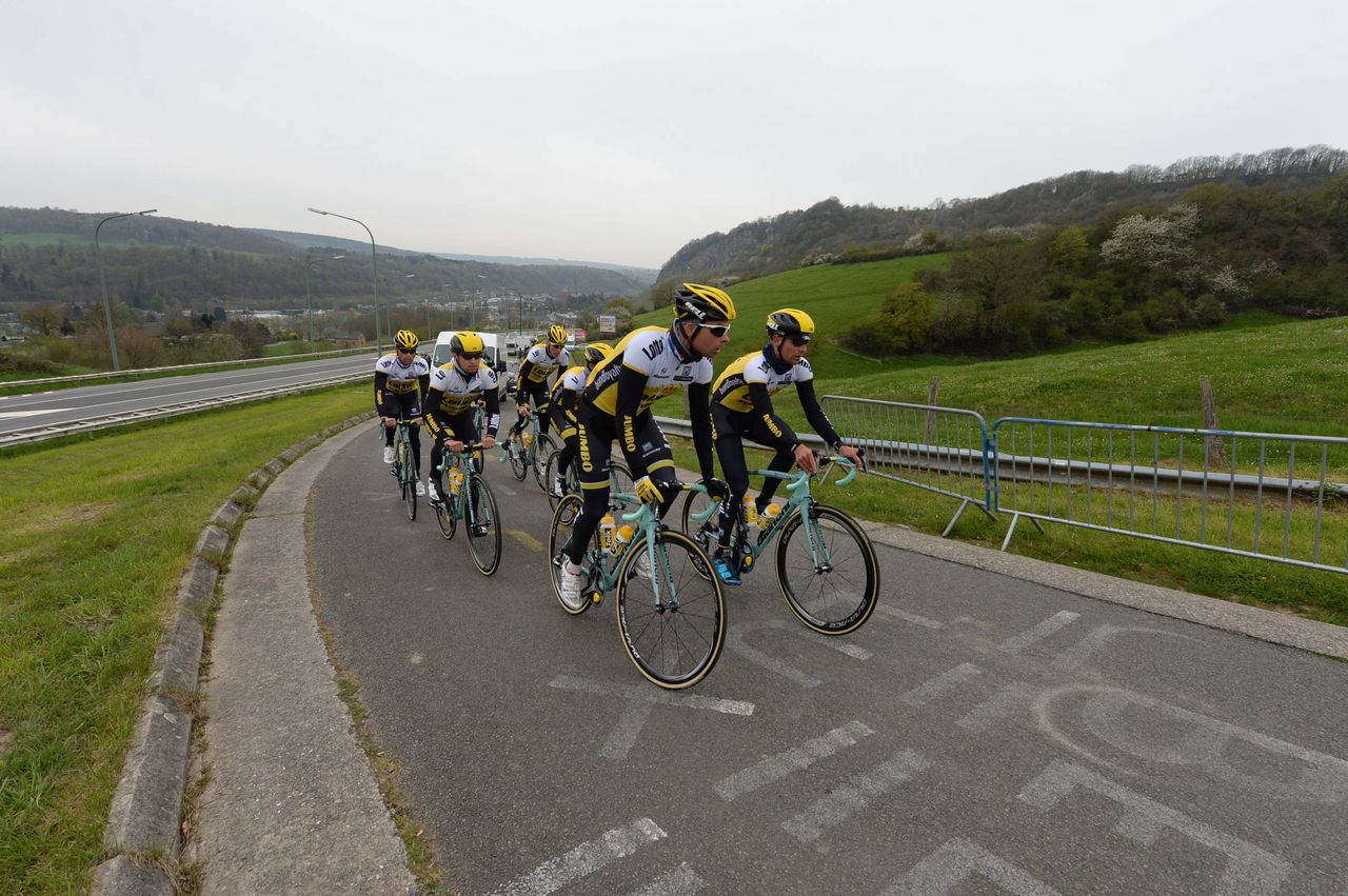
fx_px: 673
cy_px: 448
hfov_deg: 90.1
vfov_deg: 67.3
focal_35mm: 18
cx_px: 674
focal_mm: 18
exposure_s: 1/800
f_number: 8
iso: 500
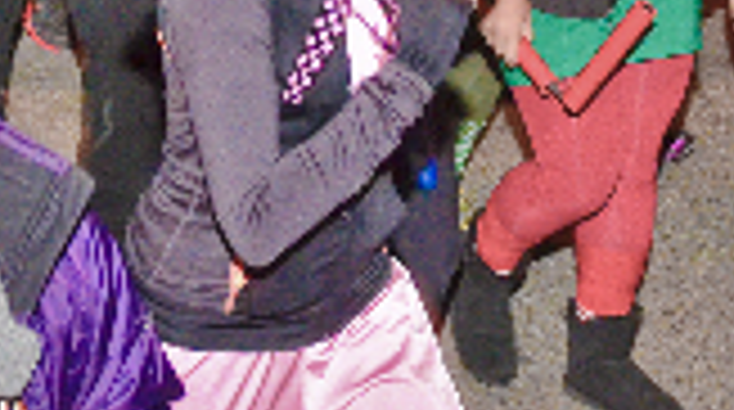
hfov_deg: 13.1
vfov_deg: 7.0
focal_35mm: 162
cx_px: 9
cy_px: -581
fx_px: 3147
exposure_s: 1/60
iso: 2500
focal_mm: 24
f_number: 5.6
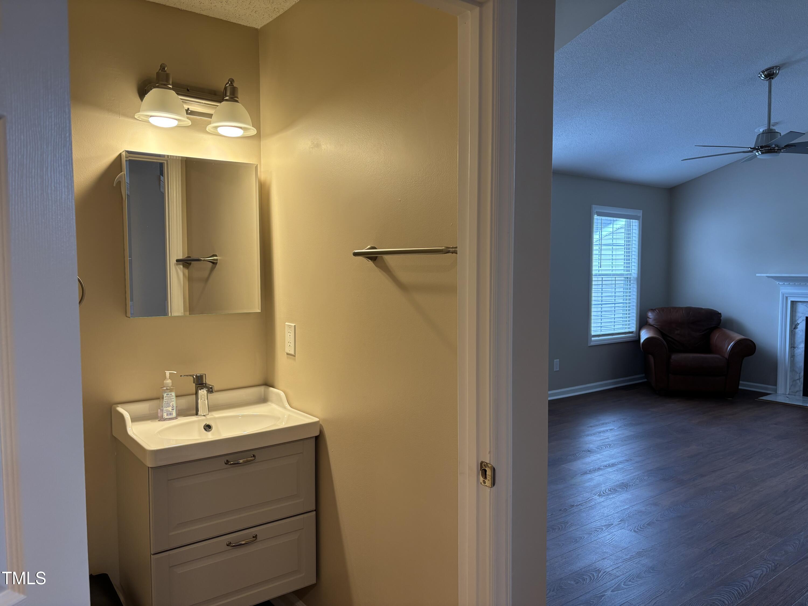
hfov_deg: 67.3
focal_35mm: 26
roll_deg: -0.2
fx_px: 607
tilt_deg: -3.5
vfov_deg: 53.1
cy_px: 303
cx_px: 404
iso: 64
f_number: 1.6
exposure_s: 1/60
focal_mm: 5.96
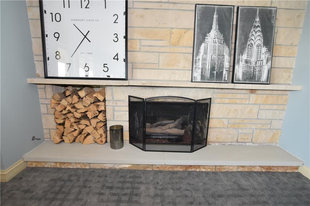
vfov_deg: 72.0
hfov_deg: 95.0
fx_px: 142
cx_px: 155
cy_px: 103
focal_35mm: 16
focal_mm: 11
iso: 800
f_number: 4.5
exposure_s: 1/80
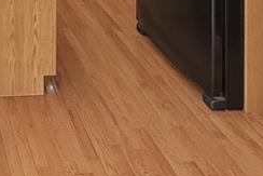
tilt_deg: -3.3
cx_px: -37
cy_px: -173
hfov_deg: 29.2
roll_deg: +0.6
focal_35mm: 61
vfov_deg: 16.8
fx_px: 446
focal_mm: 2.2
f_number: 2.2
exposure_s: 1/120
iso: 160
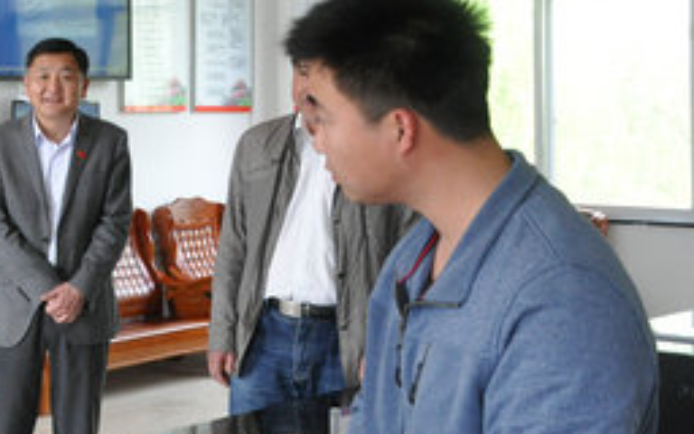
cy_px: 61
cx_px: -117
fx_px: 1627
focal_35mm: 86
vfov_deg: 15.1
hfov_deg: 22.4
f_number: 7.1
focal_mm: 24
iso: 1250
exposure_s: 1/160
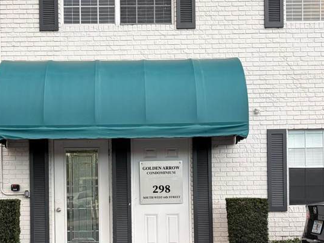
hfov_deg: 31.1
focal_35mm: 62
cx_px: 132
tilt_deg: +0.2
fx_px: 580
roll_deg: +1.1
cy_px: 192
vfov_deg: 23.3
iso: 32
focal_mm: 5.96
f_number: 1.6
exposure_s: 1/127
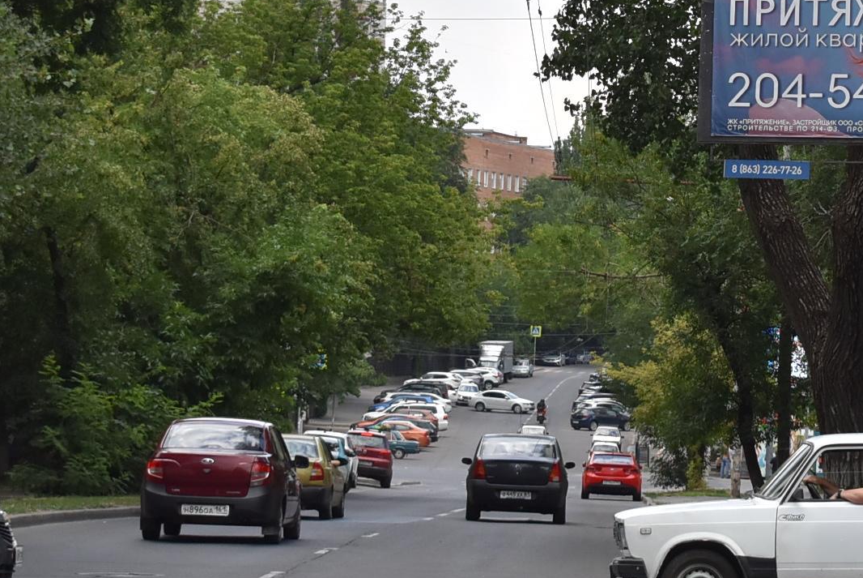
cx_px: 653
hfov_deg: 12.8
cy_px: 101
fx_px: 3839
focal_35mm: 160
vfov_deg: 8.6
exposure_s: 1/1250
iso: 400
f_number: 5
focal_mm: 38
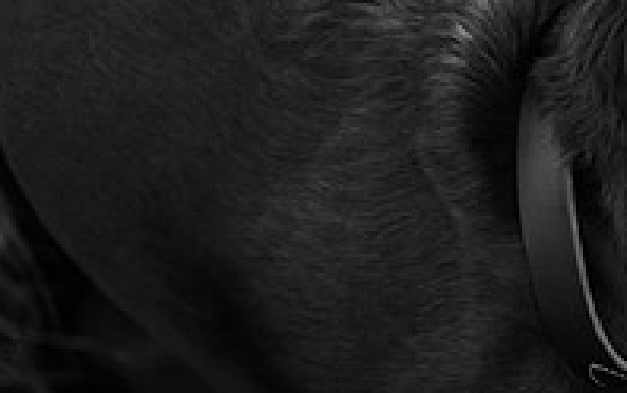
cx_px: 826
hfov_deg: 11.4
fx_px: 3060
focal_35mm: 179
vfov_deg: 7.3
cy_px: 62
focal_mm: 60
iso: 320
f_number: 3.2
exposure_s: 1/500
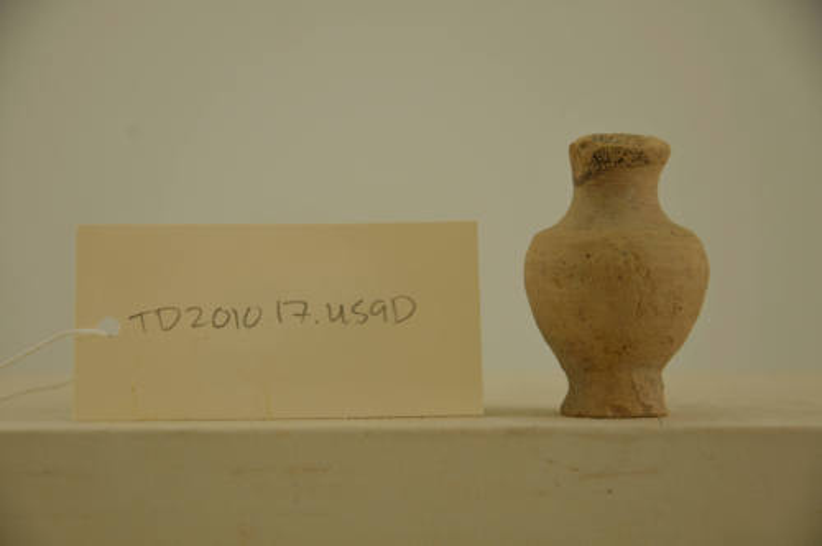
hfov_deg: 17.5
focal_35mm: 117
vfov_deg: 11.7
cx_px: 411
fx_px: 2668
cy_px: 273
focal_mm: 78
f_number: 5.6
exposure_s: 1/50
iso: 200
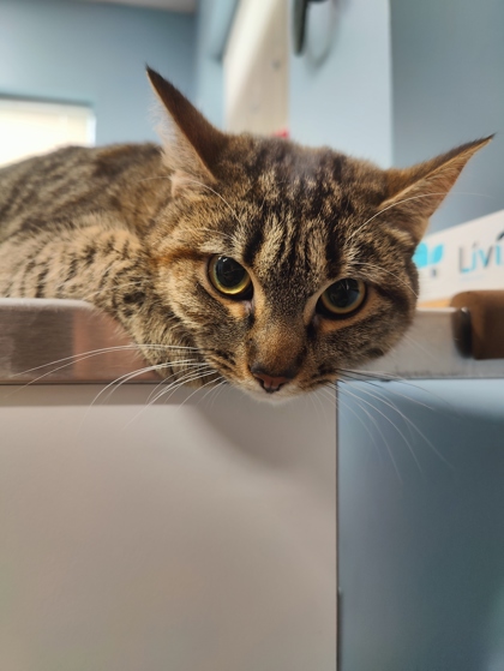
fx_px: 446
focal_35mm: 23
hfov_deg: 58.9
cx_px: 252
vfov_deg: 73.9
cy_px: 336
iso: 125
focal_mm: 6.06
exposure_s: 1/100
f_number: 1.8
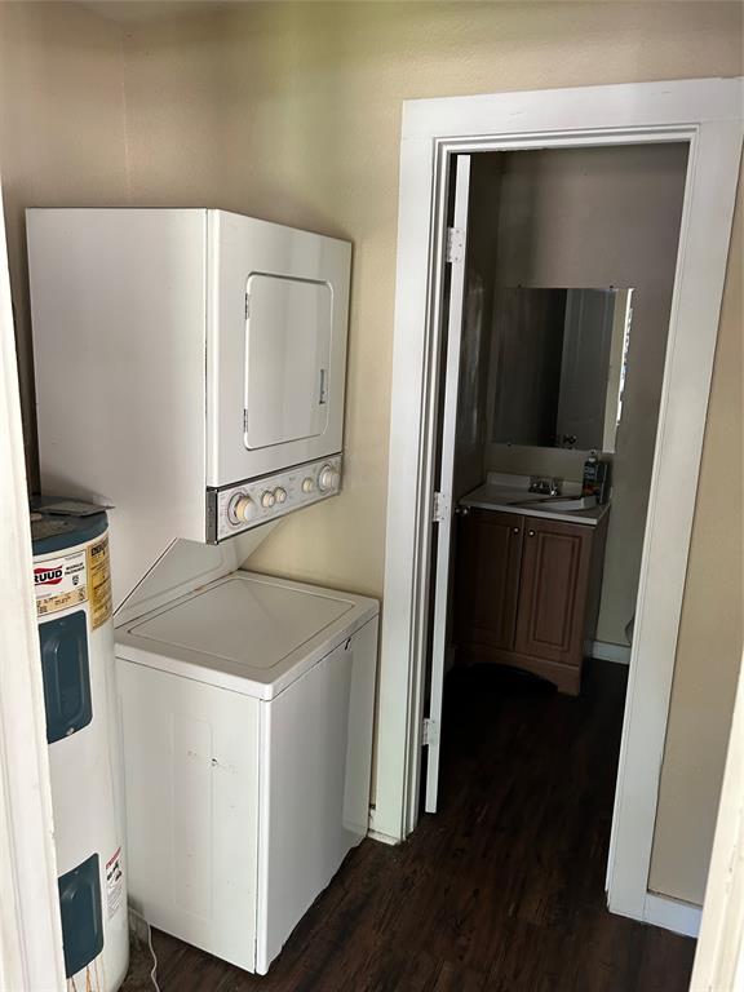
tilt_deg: -13.0
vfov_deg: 67.3
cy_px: 496
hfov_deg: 53.1
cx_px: 372
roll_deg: -0.8
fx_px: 745
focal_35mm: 26
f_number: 1.5
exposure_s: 1/60
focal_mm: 5.7
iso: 200
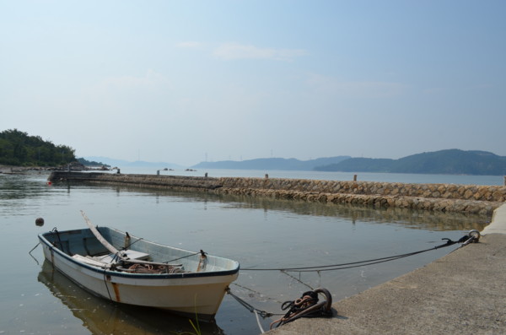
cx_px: 253
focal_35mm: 27
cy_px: 168
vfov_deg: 47.7
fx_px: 379
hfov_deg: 67.5
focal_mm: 18
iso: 100
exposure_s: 1/400
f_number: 10
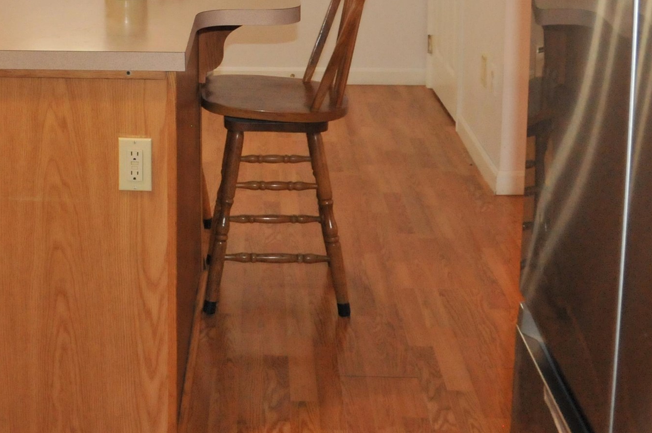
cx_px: 64
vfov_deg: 20.7
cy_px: -50
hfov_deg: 30.9
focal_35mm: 62
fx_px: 1121
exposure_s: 1/160
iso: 1600
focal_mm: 18
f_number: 4
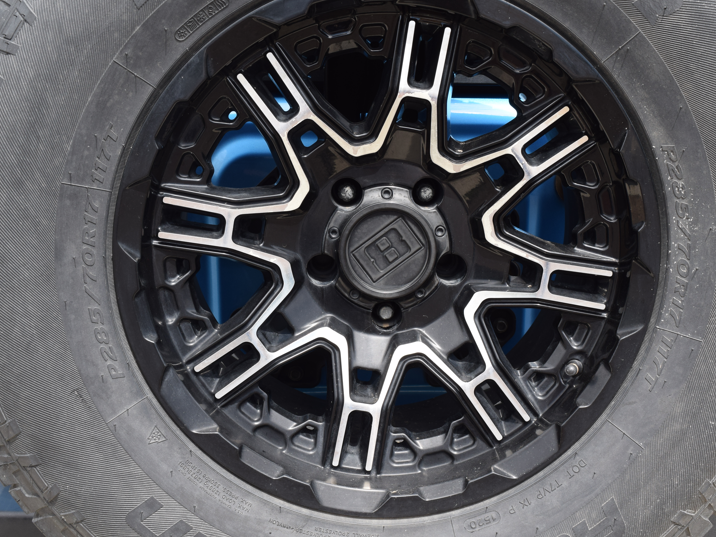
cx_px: 383
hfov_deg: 45.7
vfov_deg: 35.1
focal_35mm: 41
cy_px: 252
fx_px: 848
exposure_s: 1/250
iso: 250
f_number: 8
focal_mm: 22
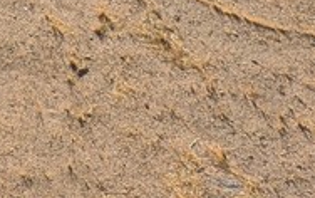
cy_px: -445
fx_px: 593
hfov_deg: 21.2
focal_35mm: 69
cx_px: -235
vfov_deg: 10.4
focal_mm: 2.02
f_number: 1.7
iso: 54
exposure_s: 1/11765
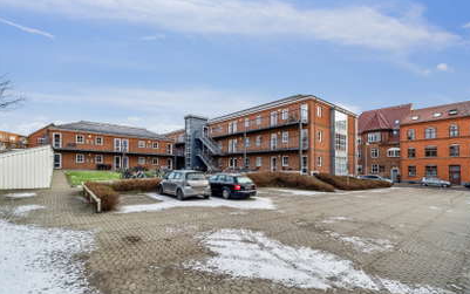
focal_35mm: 16
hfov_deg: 97.8
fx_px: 205
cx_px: 243
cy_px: 152
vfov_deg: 71.3
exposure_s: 1/125
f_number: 8
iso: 200
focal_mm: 10
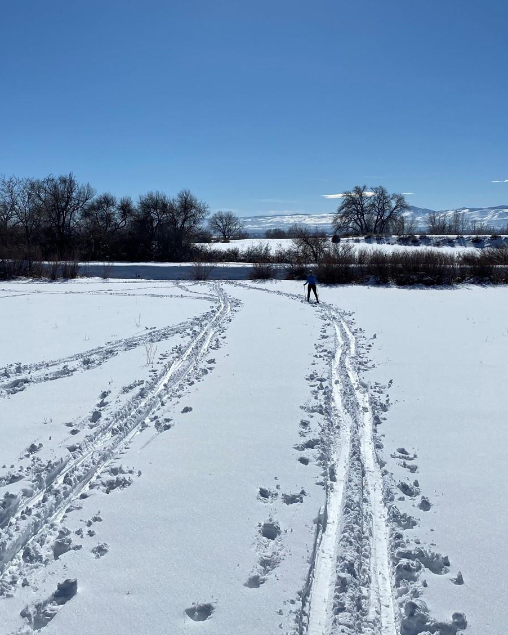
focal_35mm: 36
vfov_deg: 50.3
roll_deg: -0.2
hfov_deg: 40.9
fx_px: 677
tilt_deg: -6.8
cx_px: 200
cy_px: 313
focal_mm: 4.25
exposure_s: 1/19231
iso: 40
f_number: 1.8
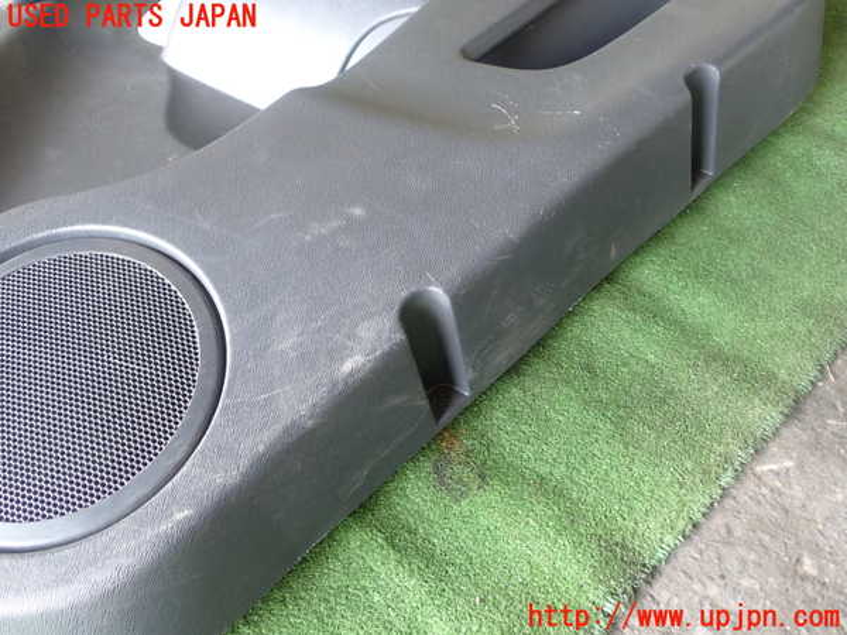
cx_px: 424
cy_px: 318
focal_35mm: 32
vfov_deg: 44.2
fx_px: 783
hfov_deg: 56.8
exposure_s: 1/30
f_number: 2.4
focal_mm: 5.79
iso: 200
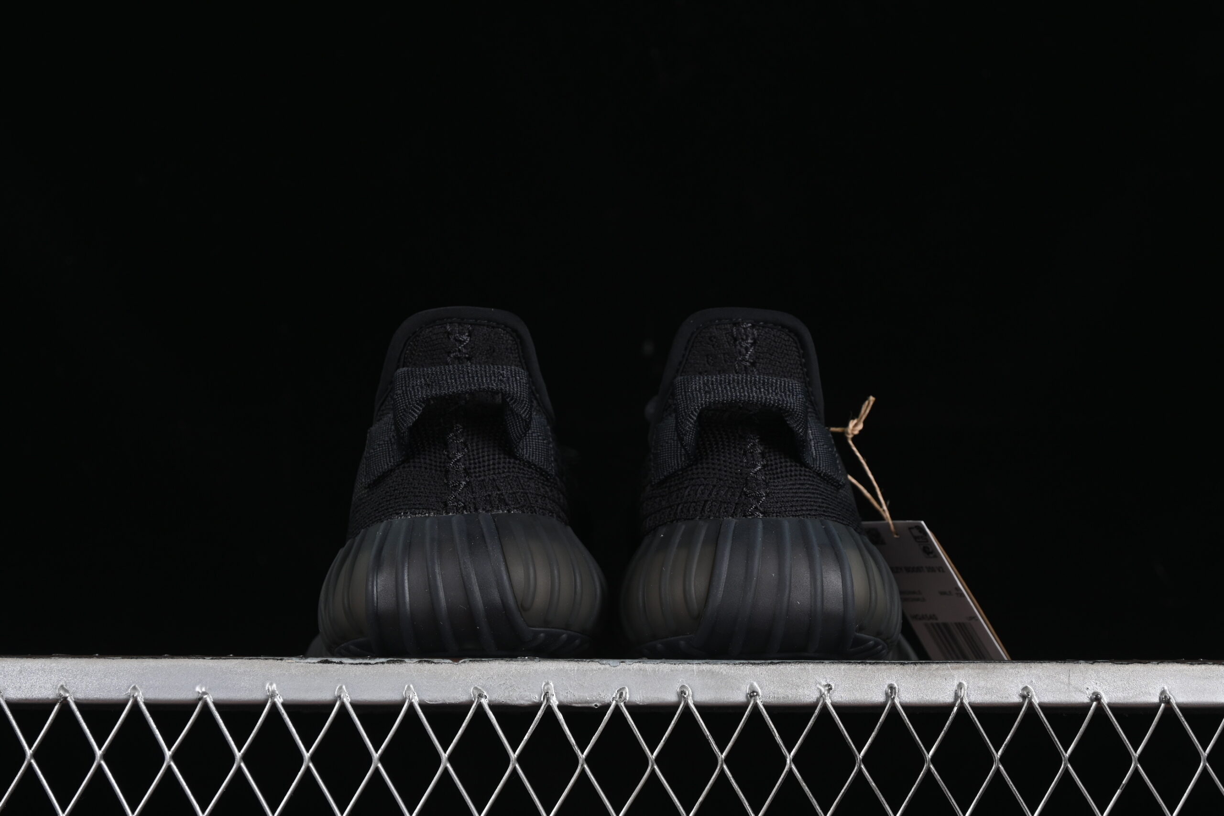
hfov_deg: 27.0
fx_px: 2550
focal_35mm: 75
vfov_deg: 18.2
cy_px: 408
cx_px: 612
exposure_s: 1/40
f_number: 6.3
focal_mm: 50
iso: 160
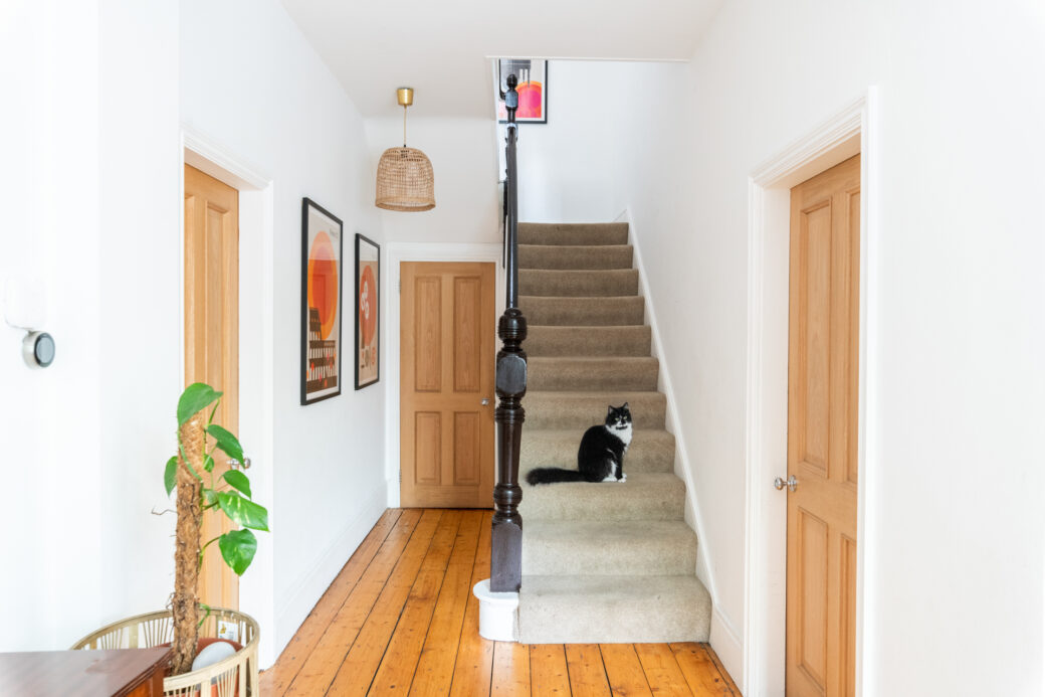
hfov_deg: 73.8
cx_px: 522
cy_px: 348
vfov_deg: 53.1
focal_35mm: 24
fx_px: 697
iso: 1000
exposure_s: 1/4
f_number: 8
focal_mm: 24
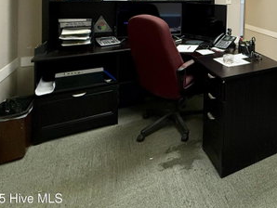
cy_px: -4
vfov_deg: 40.5
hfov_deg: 50.7
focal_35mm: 30
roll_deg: -1.7
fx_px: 240
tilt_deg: -0.3
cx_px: 264
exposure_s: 1/120
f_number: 2.2
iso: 250
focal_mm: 2.22
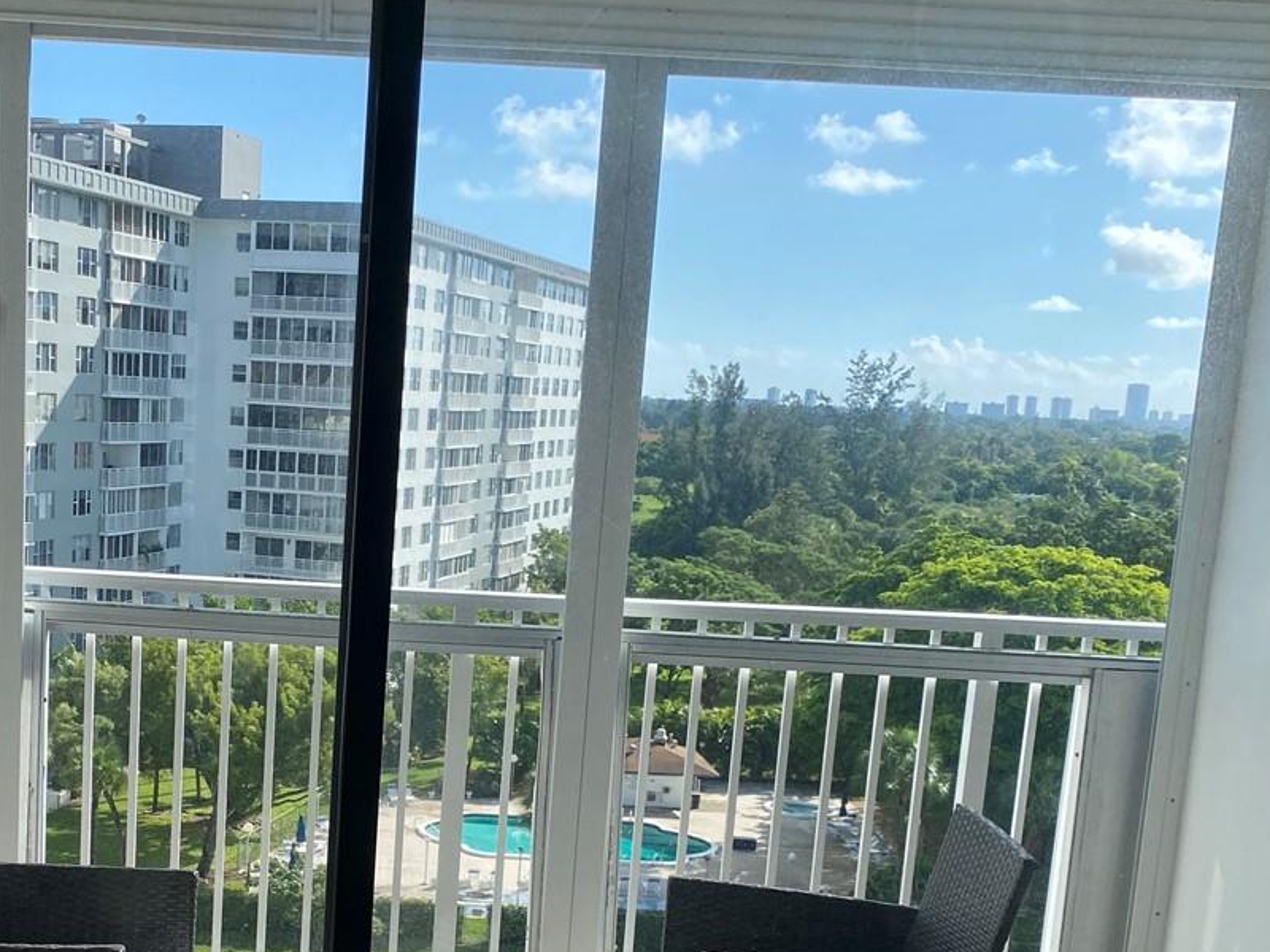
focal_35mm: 52
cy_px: 757
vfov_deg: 27.5
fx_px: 1908
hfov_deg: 36.1
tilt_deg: -10.9
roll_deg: -2.8
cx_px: 351
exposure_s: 1/2358
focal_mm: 4.25
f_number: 1.8
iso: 32
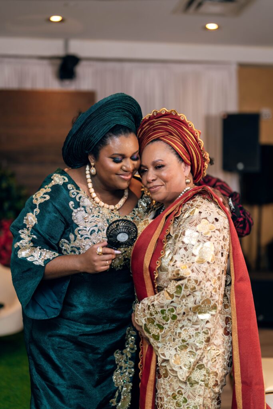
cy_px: 204
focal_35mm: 50
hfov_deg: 27.0
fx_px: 569
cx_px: 136
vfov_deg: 39.6
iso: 100
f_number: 1.4
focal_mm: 50
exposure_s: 1/200
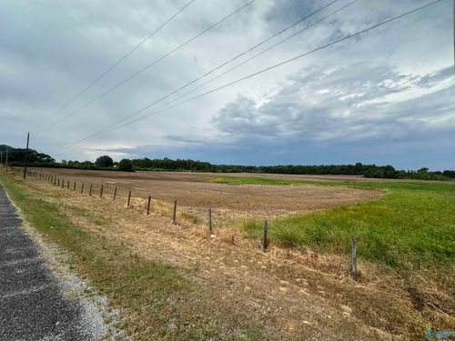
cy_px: 170
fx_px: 184
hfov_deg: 102.1
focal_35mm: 14
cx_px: 228
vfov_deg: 85.7
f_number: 2.2
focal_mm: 2.22
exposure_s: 1/3610
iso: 50
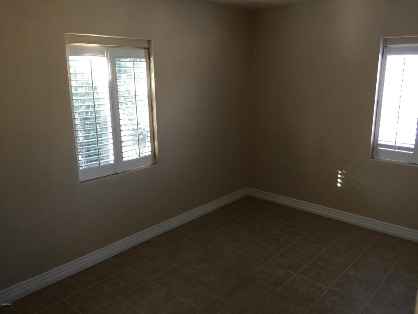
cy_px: 157
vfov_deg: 48.2
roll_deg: -0.9
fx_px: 350
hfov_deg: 61.7
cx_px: 209
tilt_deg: -13.2
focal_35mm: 29
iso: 32
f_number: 2.2
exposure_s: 1/15
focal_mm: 4.15
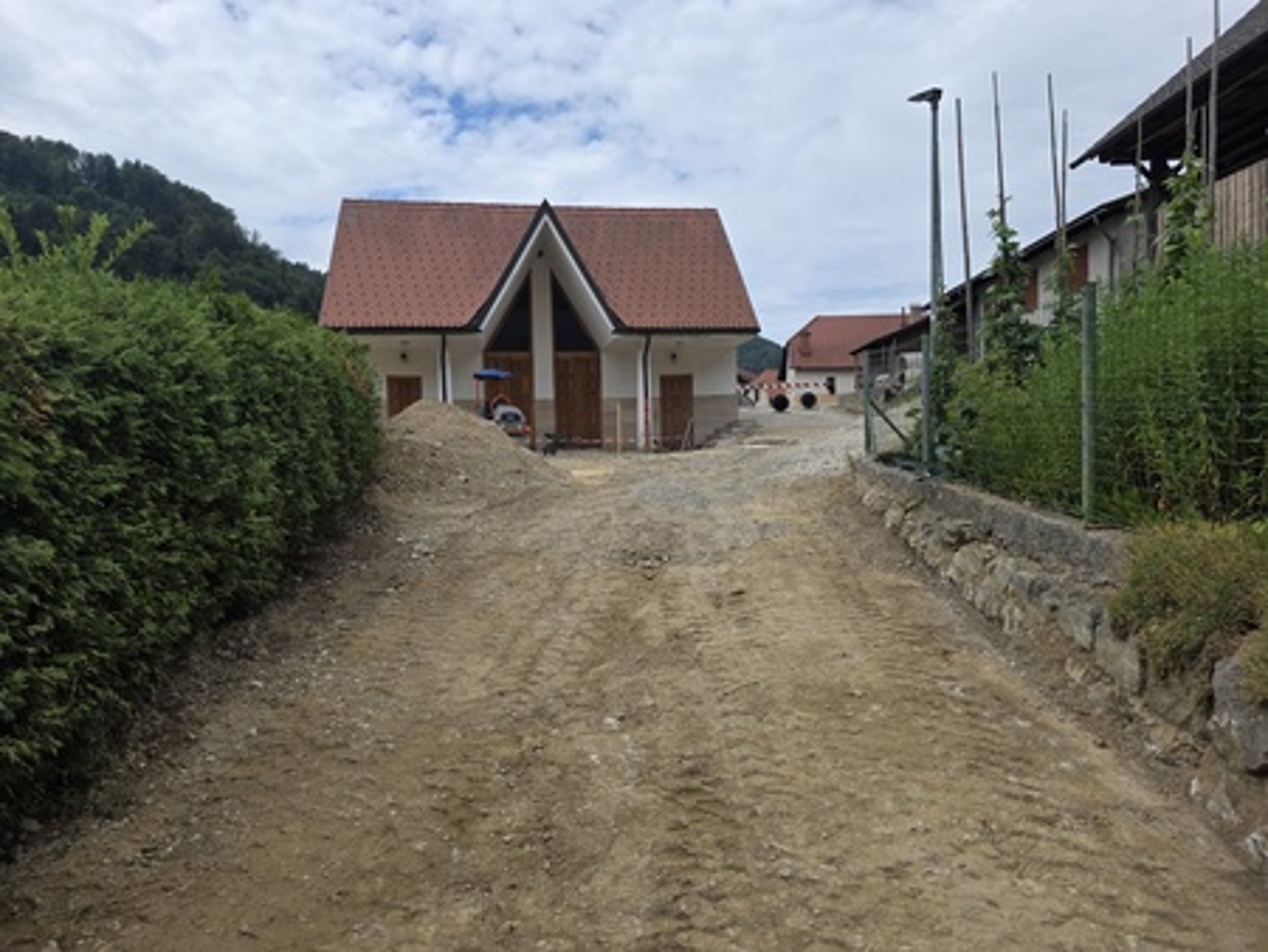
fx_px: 843
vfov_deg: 58.9
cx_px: 634
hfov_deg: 73.9
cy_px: 476
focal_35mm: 23
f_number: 1.7
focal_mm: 6.3
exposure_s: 1/7061
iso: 80
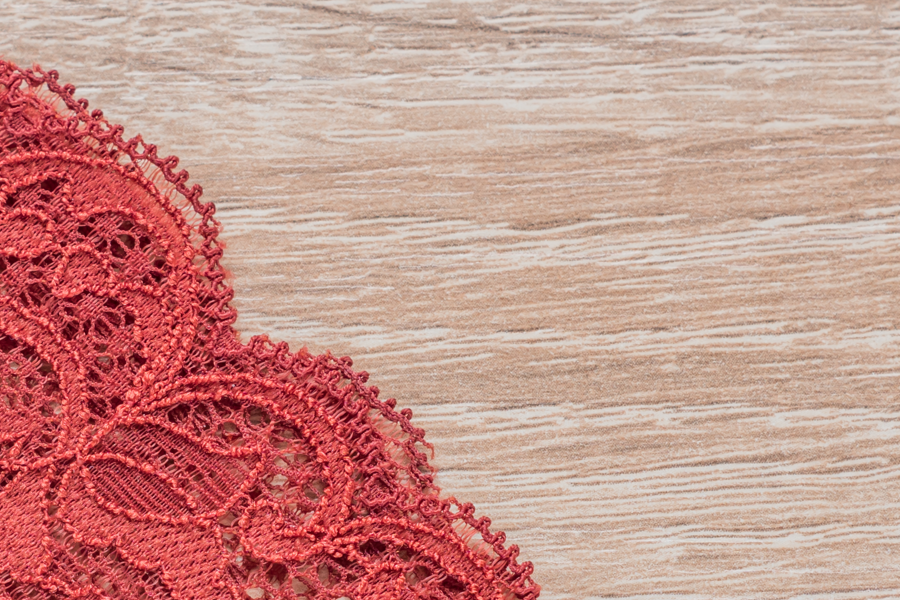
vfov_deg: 6.8
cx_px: 122
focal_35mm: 203
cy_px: 499
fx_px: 5074
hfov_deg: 10.1
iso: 100
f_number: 6.3
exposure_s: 1/3
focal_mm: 50
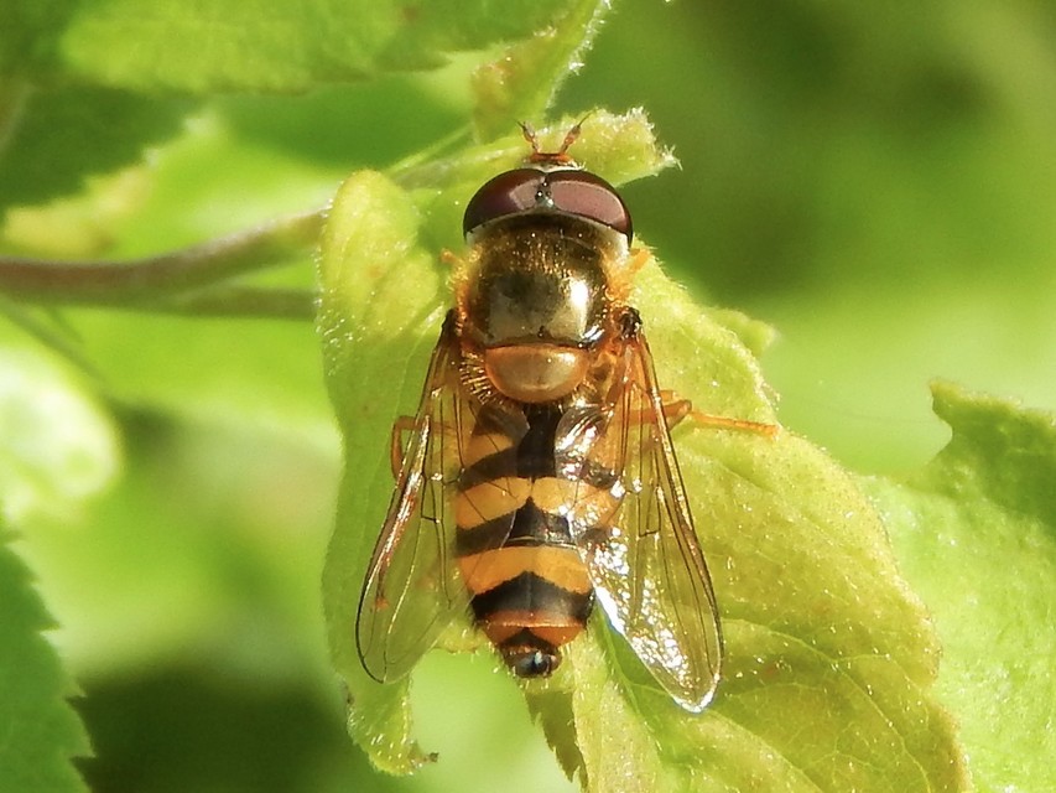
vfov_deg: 8.2
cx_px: 528
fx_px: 5553
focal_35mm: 182
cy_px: 396
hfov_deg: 10.9
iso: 125
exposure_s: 1/250
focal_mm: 32.8
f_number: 5.3
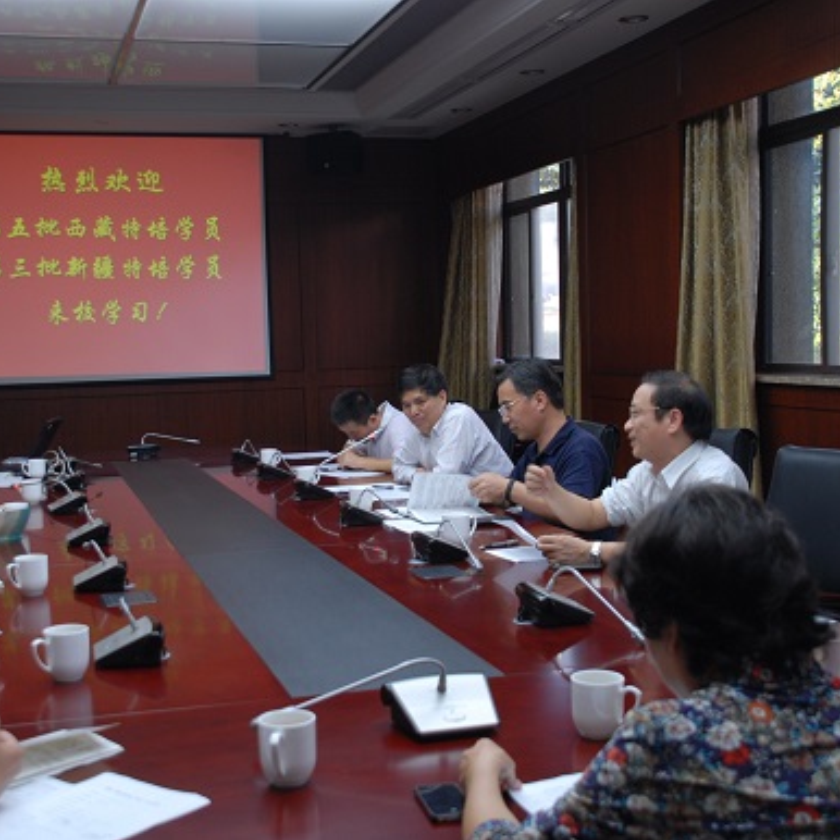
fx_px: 1263
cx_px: 357
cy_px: 421
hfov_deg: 36.7
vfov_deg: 36.8
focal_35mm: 46
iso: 250
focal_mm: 24
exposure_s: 1/30
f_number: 3.8
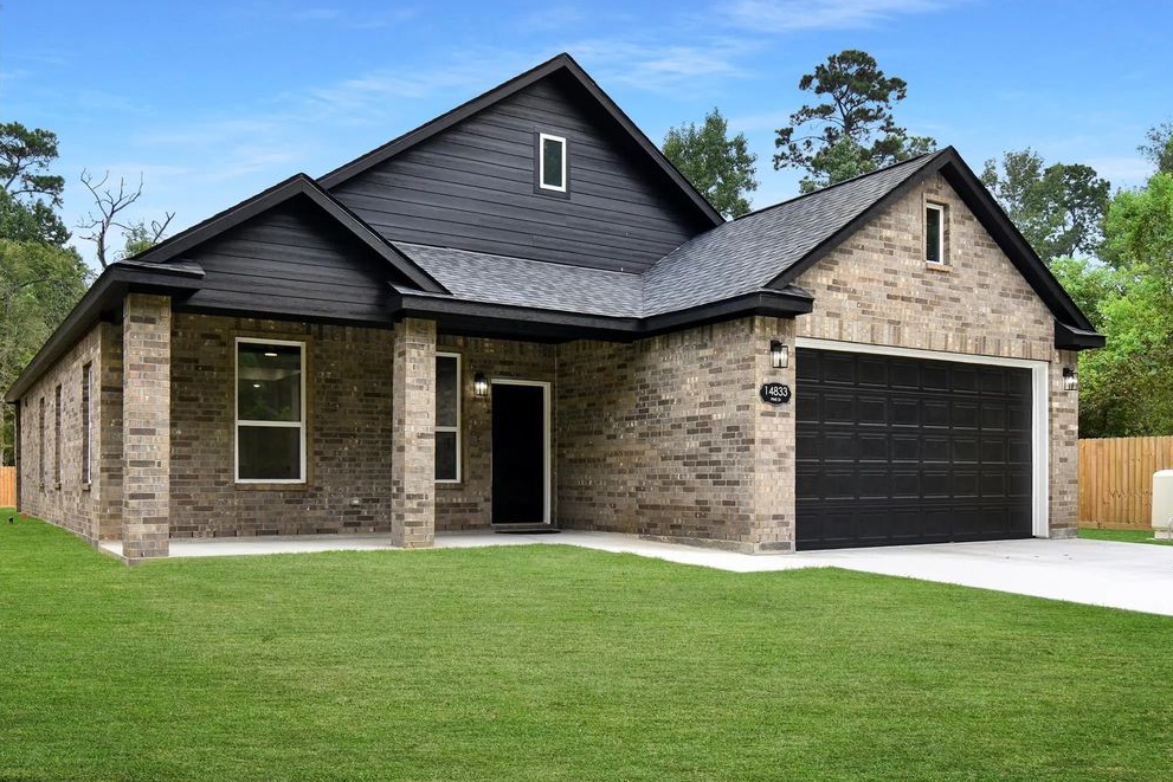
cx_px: 604
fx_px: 1010
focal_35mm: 31
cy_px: 389
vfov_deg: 42.3
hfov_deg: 60.3
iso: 100
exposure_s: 1/40
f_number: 8
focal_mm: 20
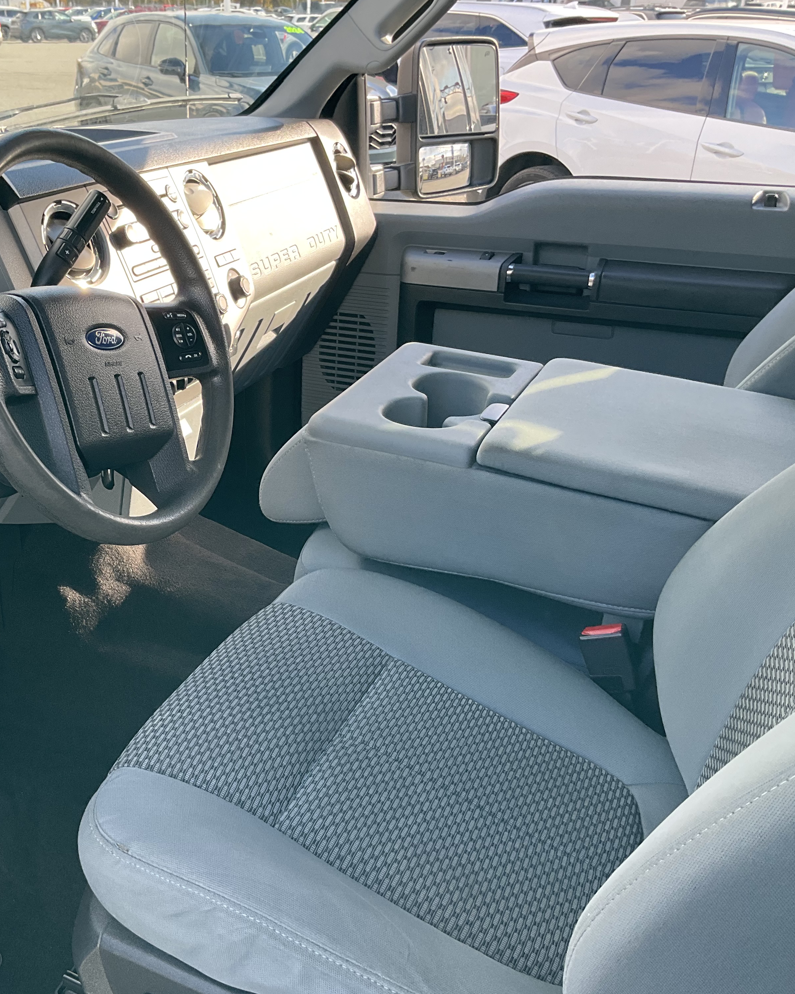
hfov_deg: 38.5
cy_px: 496
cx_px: 231
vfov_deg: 47.9
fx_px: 1117
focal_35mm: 38
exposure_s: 1/167
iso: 32
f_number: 1.8
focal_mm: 3
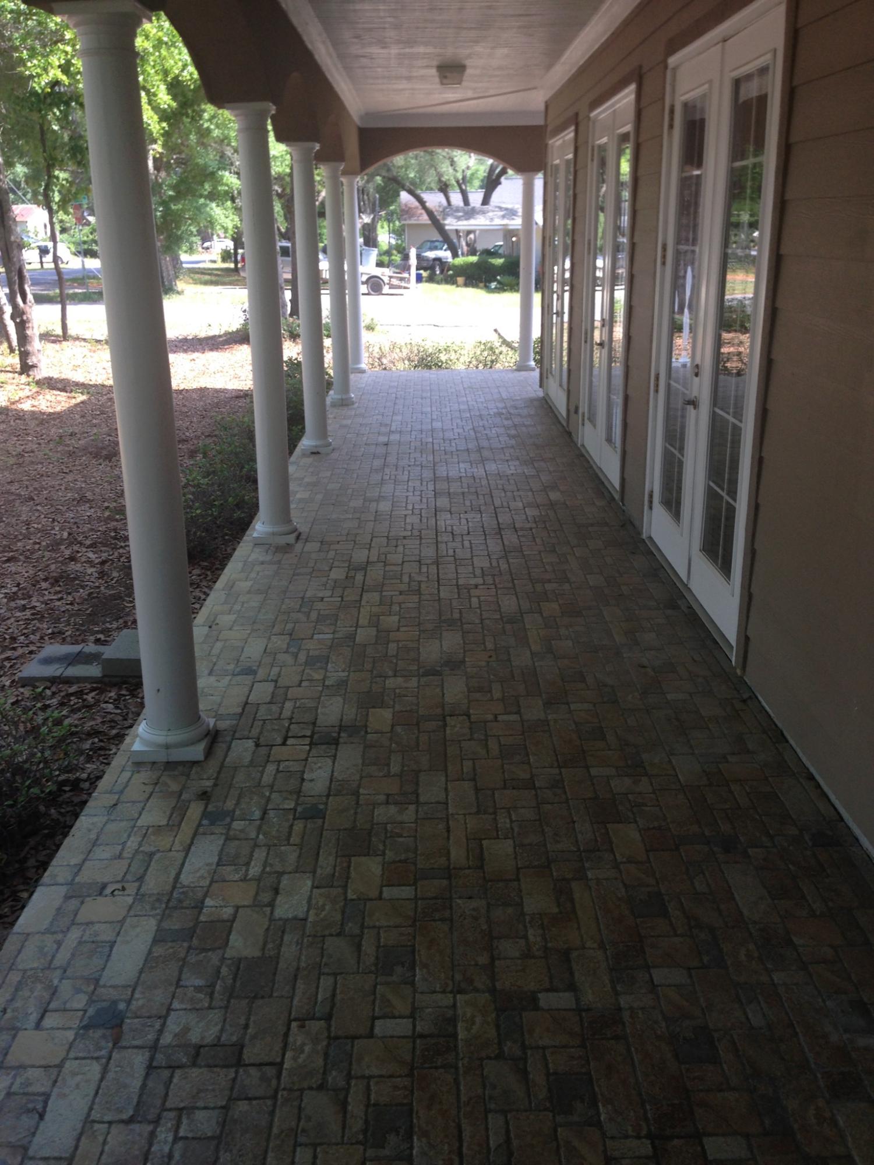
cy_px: 582
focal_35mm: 33
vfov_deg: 55.4
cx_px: 437
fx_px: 1111
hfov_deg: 42.9
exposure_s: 1/169
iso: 50
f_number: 2.4
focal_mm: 4.12
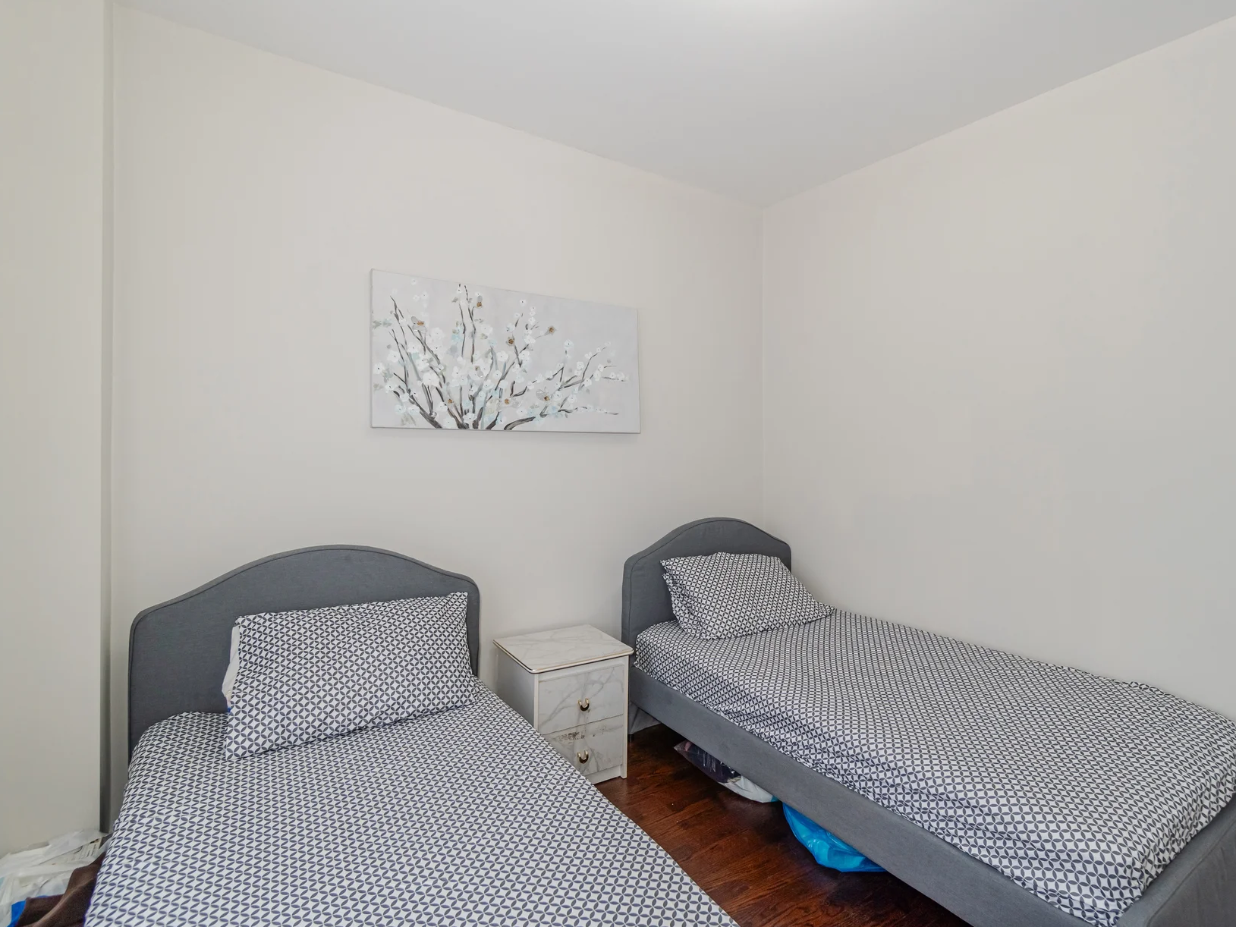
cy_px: 442
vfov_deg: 74.7
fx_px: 607
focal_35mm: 17
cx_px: 659
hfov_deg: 90.9
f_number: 4.5
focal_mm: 10
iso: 160
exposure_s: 1/50
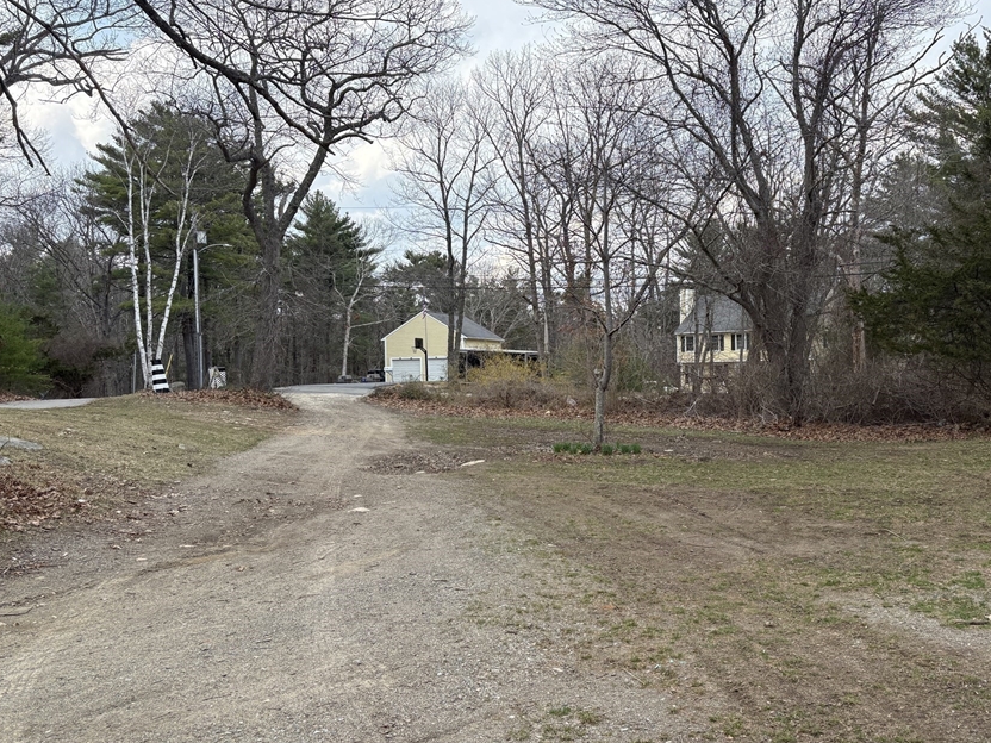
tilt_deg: -0.9
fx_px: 916
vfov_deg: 44.2
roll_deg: +1.2
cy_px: 382
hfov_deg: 56.5
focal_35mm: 32
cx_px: 582
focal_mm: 5.96
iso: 64
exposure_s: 1/1667
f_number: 1.6
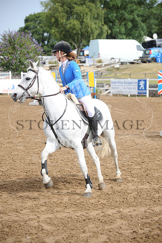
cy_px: 122
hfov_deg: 12.2
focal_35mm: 112
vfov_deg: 18.3
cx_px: 81
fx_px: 757
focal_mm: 112
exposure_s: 1/1000
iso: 320
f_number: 5.6
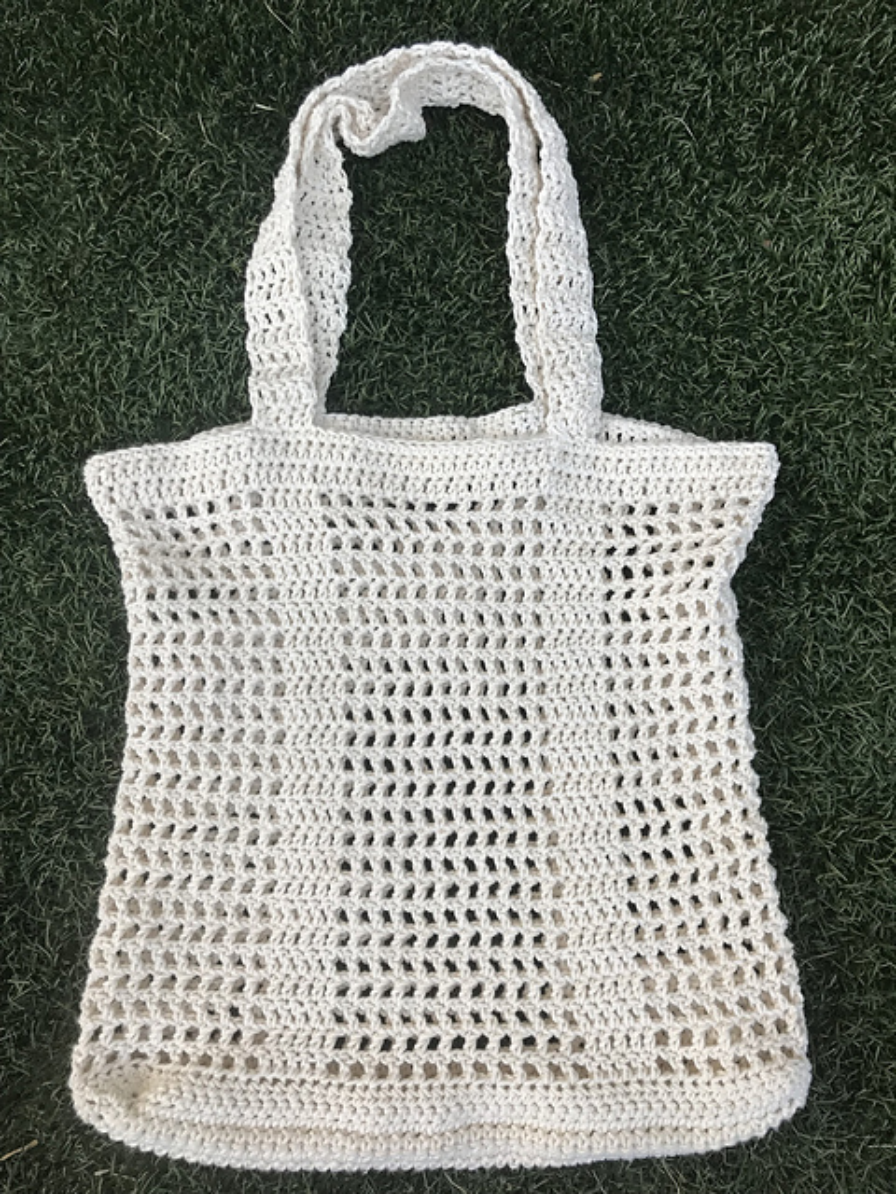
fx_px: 966
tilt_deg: -74.8
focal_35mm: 28
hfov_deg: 49.7
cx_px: 448
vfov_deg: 63.4
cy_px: 597
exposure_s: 1/120
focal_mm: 3.99
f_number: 1.8
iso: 25
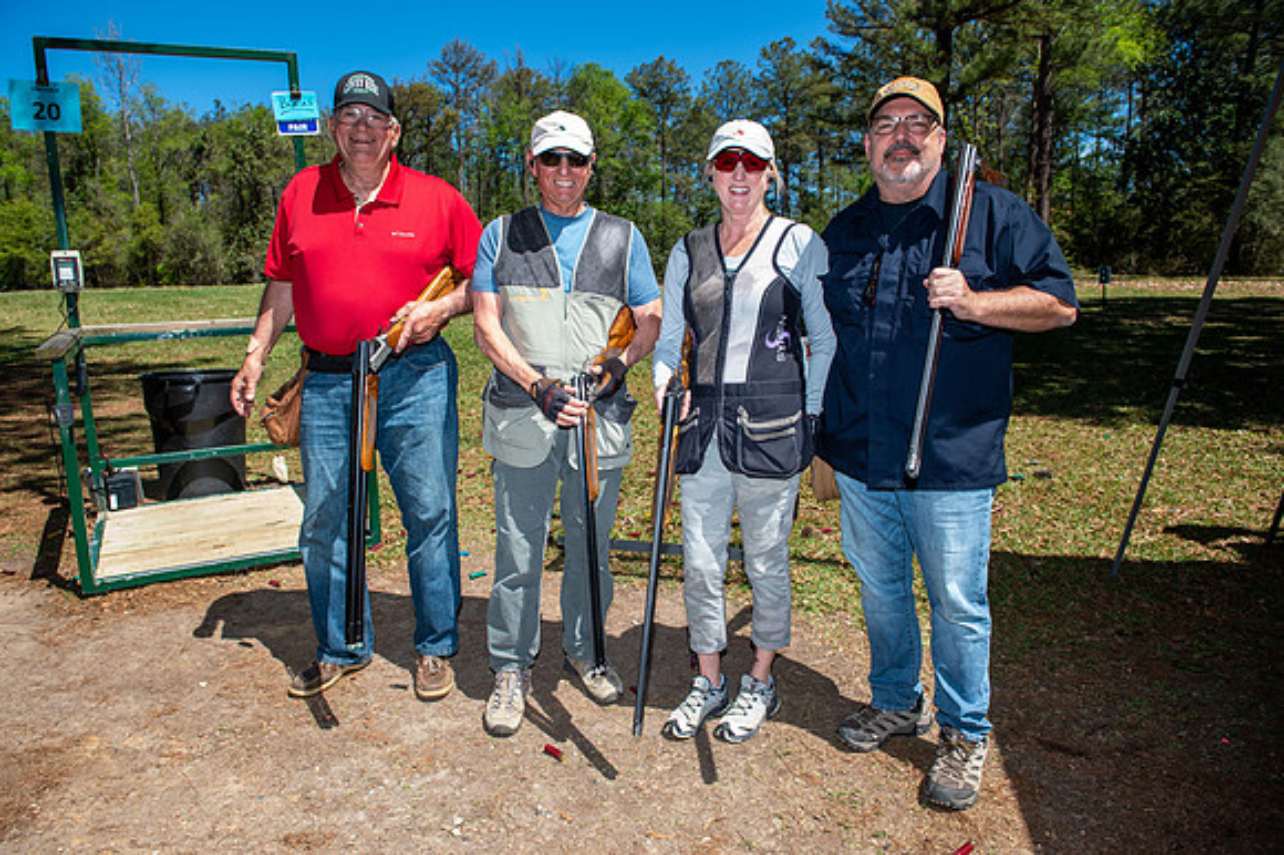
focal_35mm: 24
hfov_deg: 73.8
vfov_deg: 53.1
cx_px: 642
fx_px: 855
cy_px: 428
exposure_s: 1/250
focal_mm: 24
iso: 50
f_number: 5.6
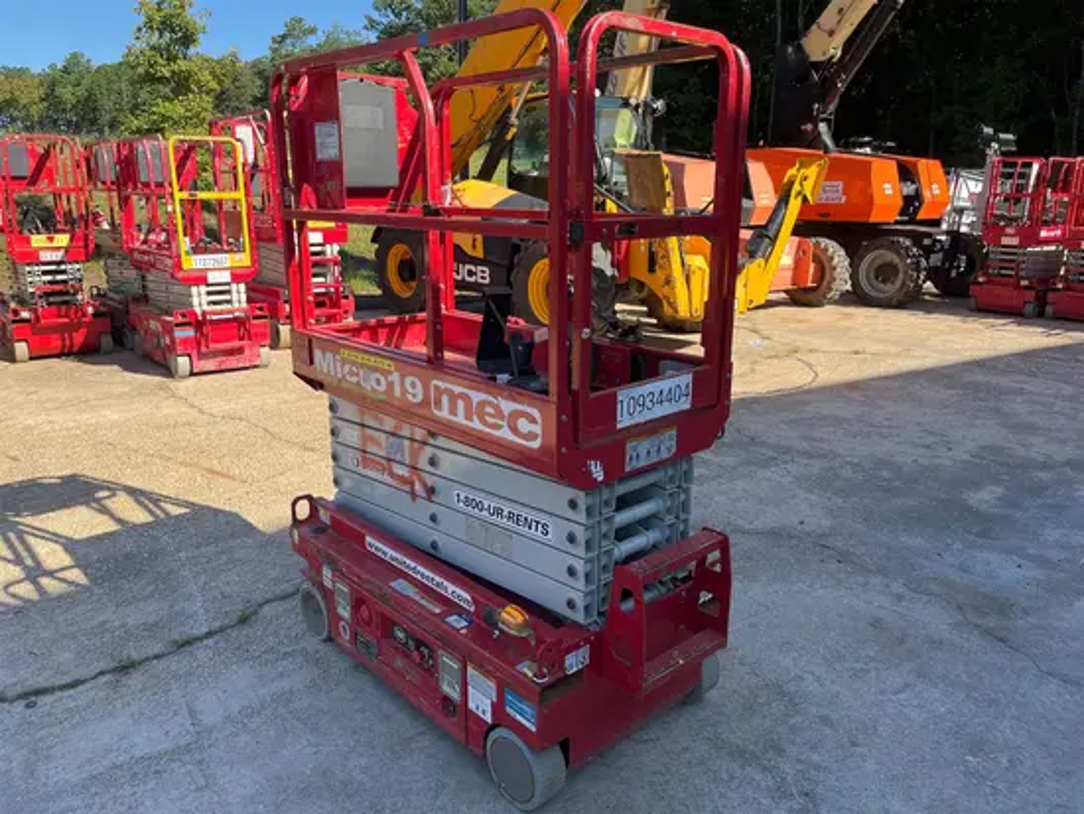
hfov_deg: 67.3
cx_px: 542
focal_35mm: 26
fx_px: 815
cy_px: 407
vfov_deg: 53.1
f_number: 1.6
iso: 50
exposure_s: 1/1140
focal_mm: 5.1
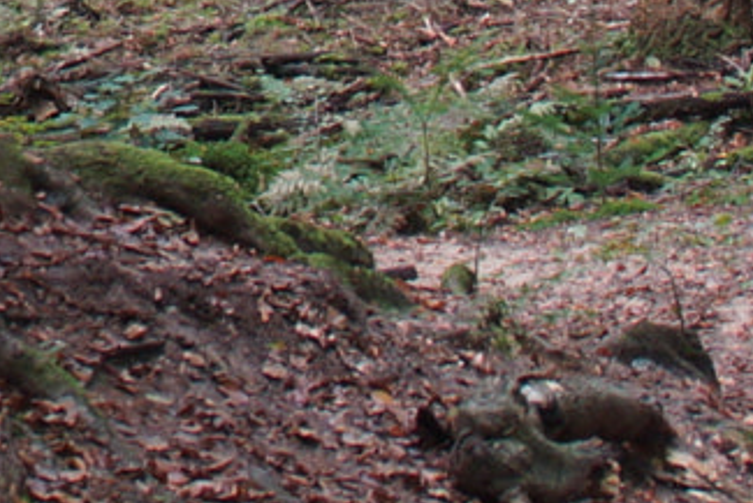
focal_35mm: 208
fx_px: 4352
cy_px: -599
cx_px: -399
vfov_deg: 6.4
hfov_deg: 9.6
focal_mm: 22
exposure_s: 1/60
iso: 320
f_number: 4
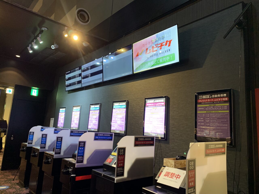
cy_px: 97
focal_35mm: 26
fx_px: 195
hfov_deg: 67.3
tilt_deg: +10.1
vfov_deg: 53.1
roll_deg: -4.4
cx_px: 130
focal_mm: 4.25
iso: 250
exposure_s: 1/40
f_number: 1.8
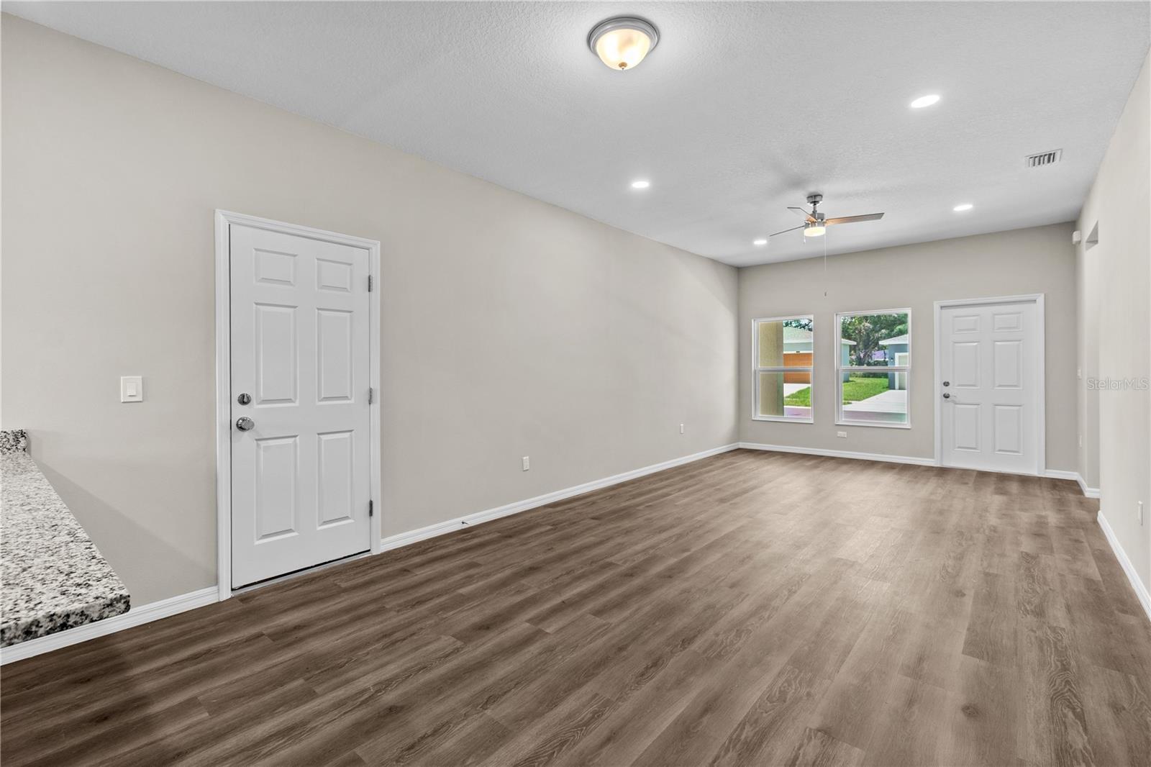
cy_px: 384
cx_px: 576
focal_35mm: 15
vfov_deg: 77.3
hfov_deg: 100.4
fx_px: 479
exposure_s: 1
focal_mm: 10
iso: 100
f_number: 7.1
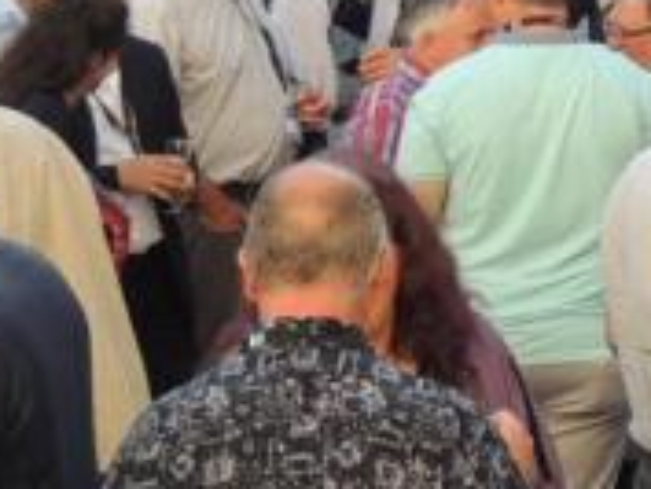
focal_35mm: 173
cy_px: -189
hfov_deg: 11.0
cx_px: 1000
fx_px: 3256
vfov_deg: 8.4
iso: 100
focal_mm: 5.3
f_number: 3.1
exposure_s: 1/200
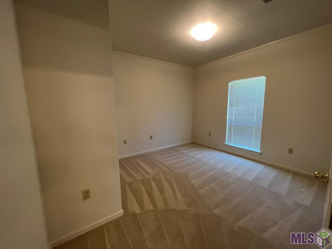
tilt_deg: -7.9
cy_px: 124
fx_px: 125
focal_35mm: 13
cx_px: 166
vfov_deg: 89.9
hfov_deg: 106.2
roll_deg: +0.5
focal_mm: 1.57
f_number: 1.8
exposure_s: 1/60
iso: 200
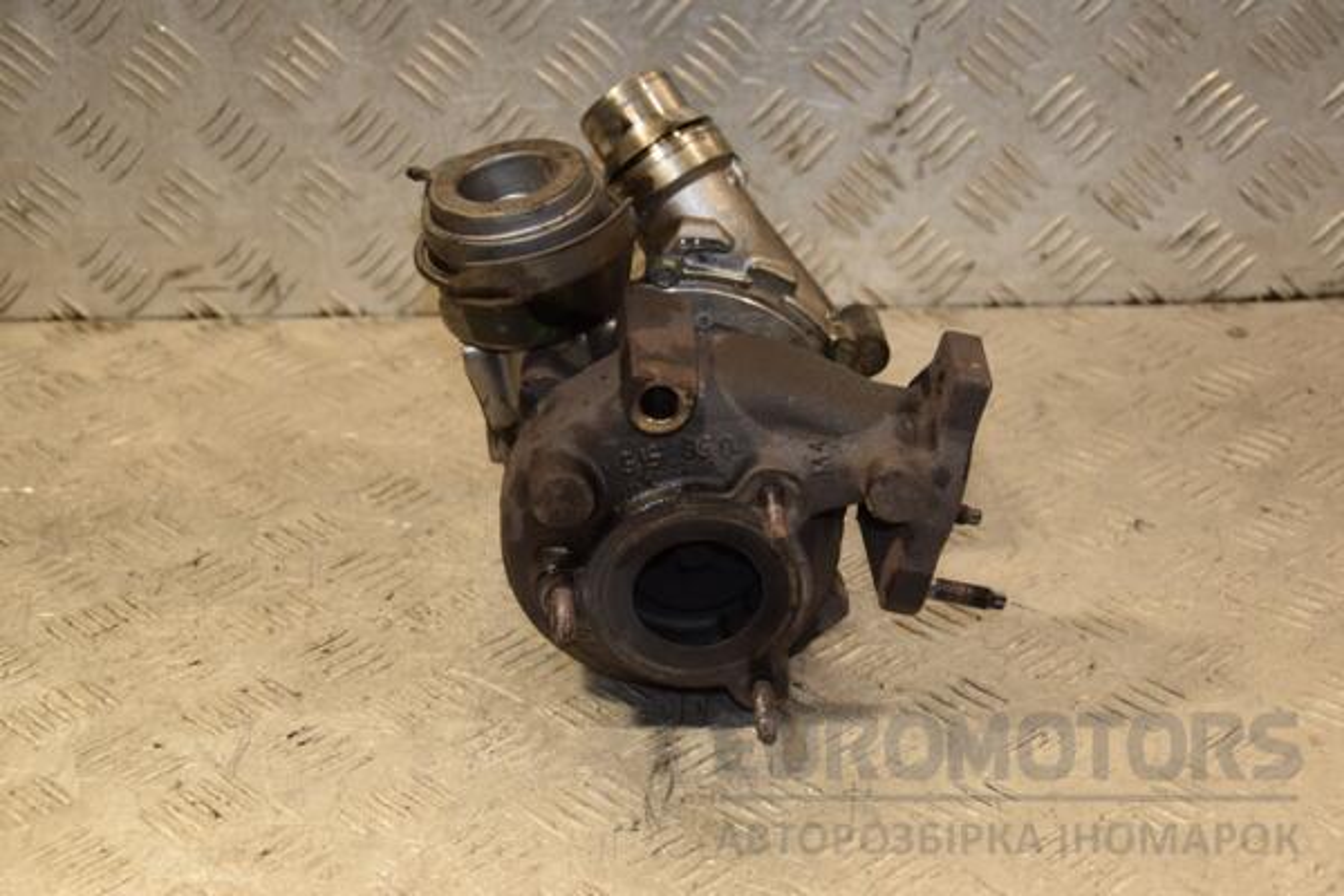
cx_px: 672
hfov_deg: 28.1
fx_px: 2688
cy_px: 448
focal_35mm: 72
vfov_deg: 18.9
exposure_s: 1/200
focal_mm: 48
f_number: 4.8
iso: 800
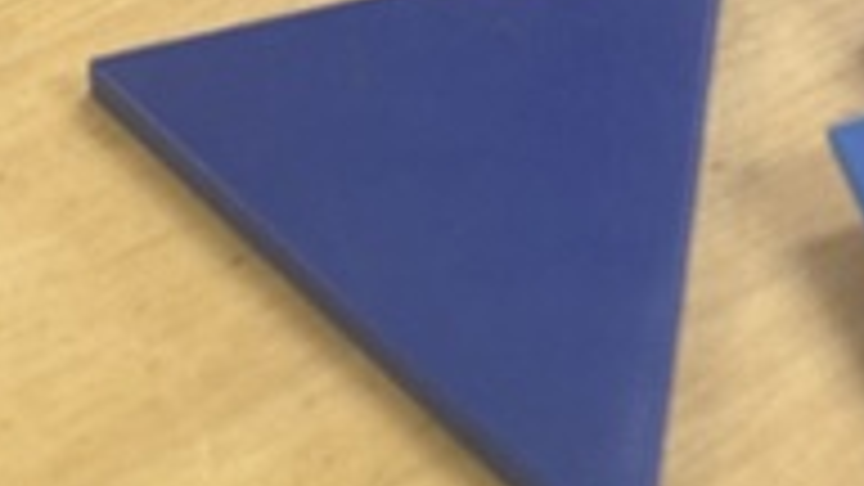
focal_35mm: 151
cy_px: -1782
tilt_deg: -27.9
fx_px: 3459
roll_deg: +9.9
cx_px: -482
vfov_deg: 6.0
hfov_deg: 13.3
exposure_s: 1/60
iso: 64
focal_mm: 5.7
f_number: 1.5
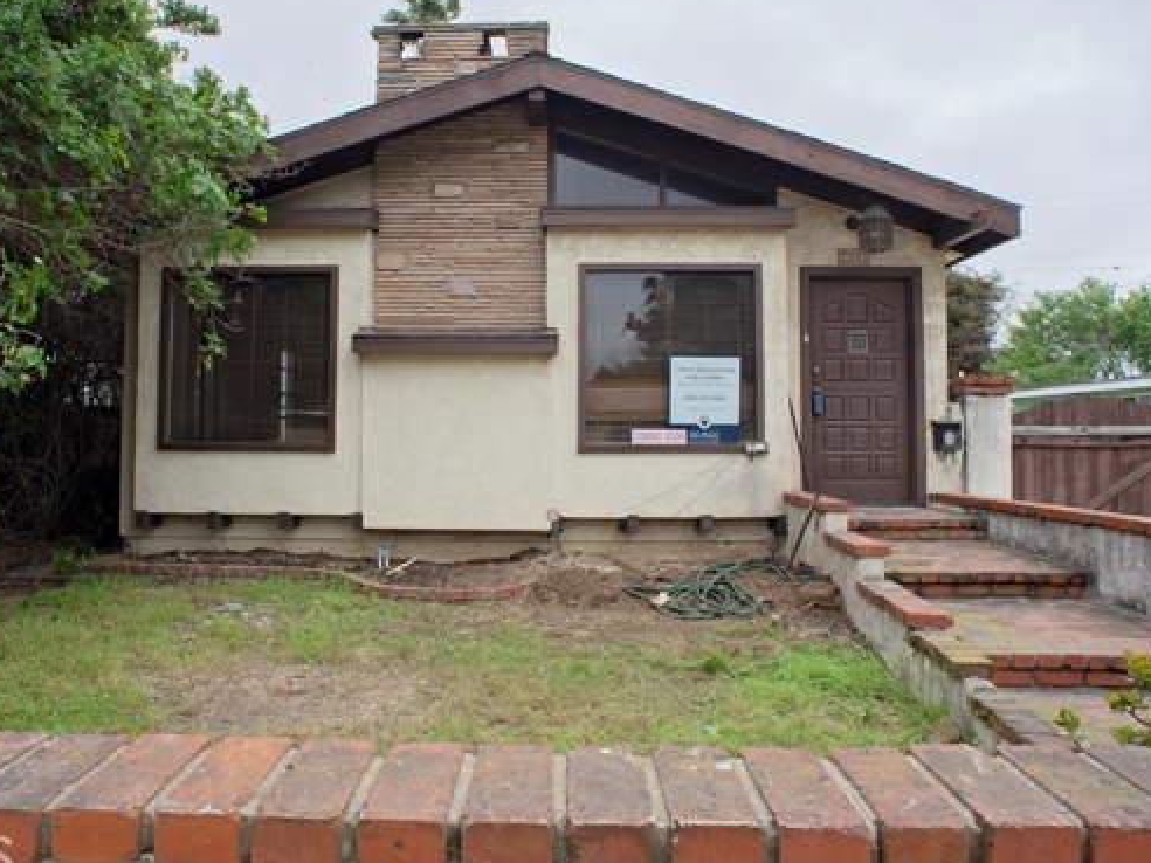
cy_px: 392
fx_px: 831
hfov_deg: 69.3
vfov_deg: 54.8
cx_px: 529
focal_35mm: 25
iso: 200
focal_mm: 20
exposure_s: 1/100
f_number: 14
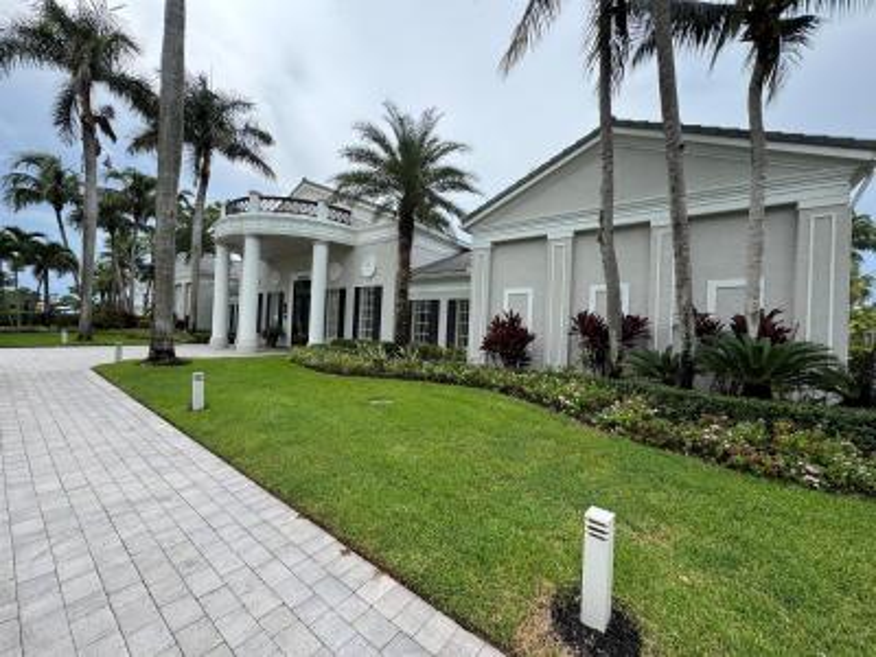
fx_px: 354
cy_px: 328
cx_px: 438
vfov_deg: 85.7
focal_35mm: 14
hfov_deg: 102.1
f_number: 2.2
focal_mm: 2.22
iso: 40
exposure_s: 1/631
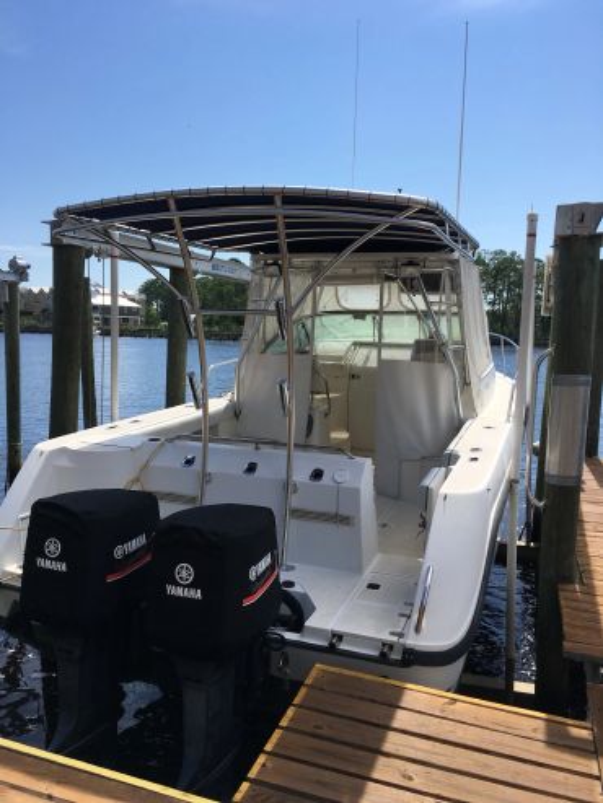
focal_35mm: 29
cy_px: 402
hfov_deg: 48.2
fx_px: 673
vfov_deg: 61.6
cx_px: 302
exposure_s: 1/2137
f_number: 2.2
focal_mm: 4.15
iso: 25
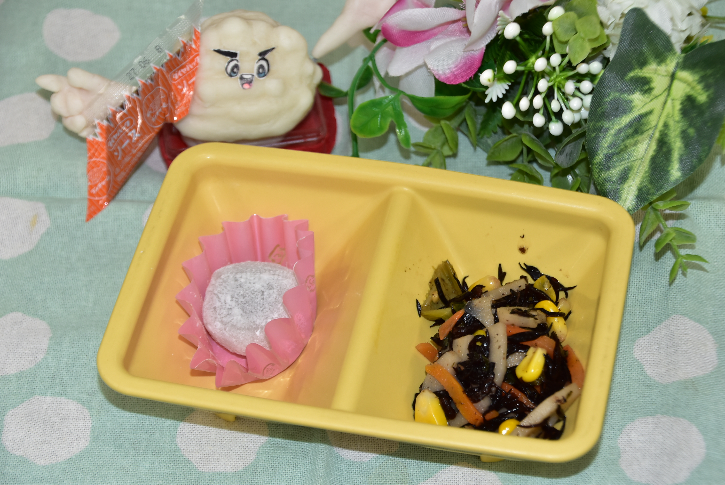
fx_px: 2116
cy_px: 242
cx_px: 362
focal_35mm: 105
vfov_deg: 13.1
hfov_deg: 19.4
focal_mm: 70
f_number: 5.6
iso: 400
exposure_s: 1/100
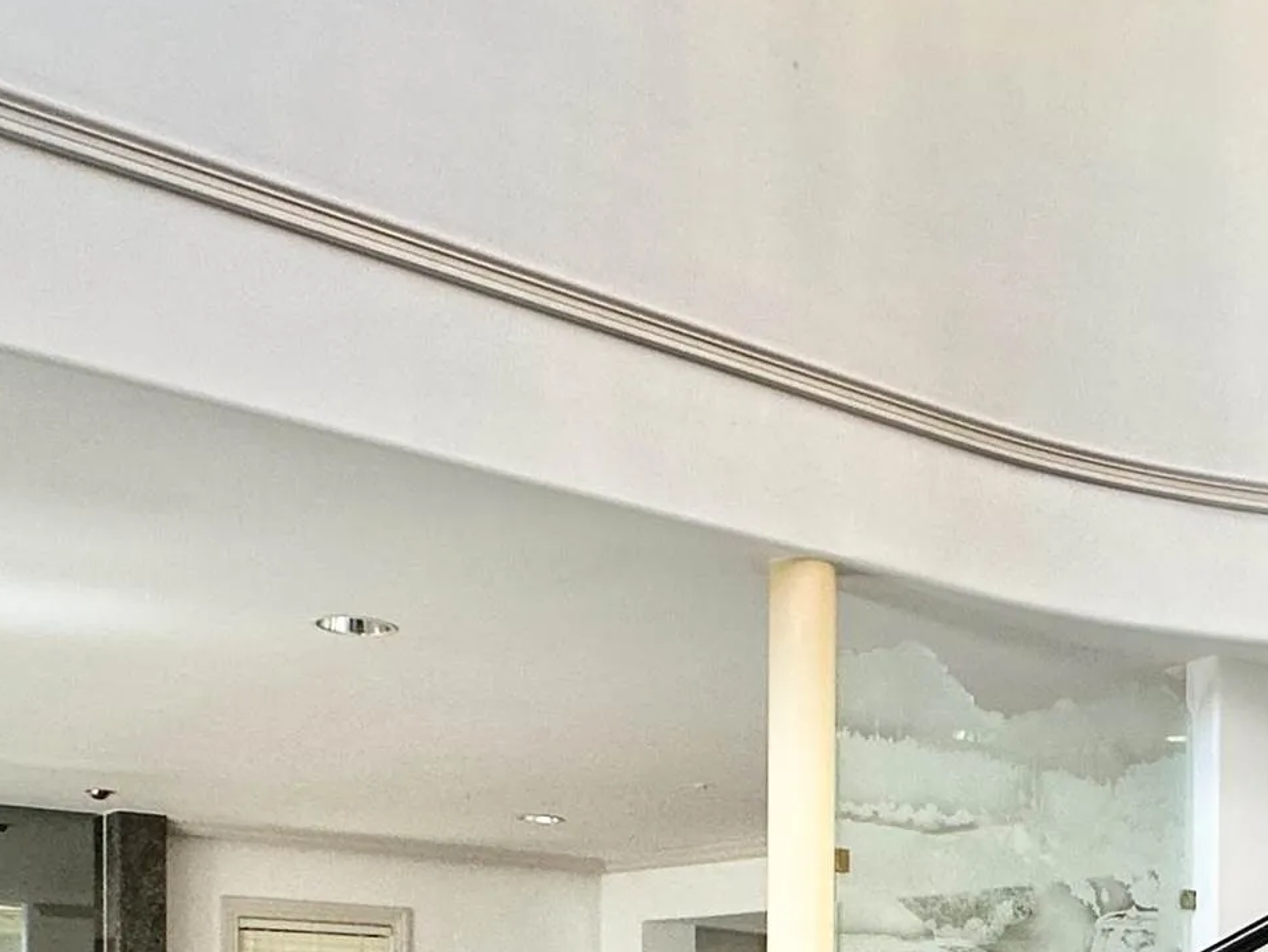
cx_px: 1111
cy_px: 771
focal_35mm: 45
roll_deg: +1.4
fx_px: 1649
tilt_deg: +4.0
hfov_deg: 39.4
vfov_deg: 31.3
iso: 100
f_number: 2.2
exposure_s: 1/120
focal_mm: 2.22
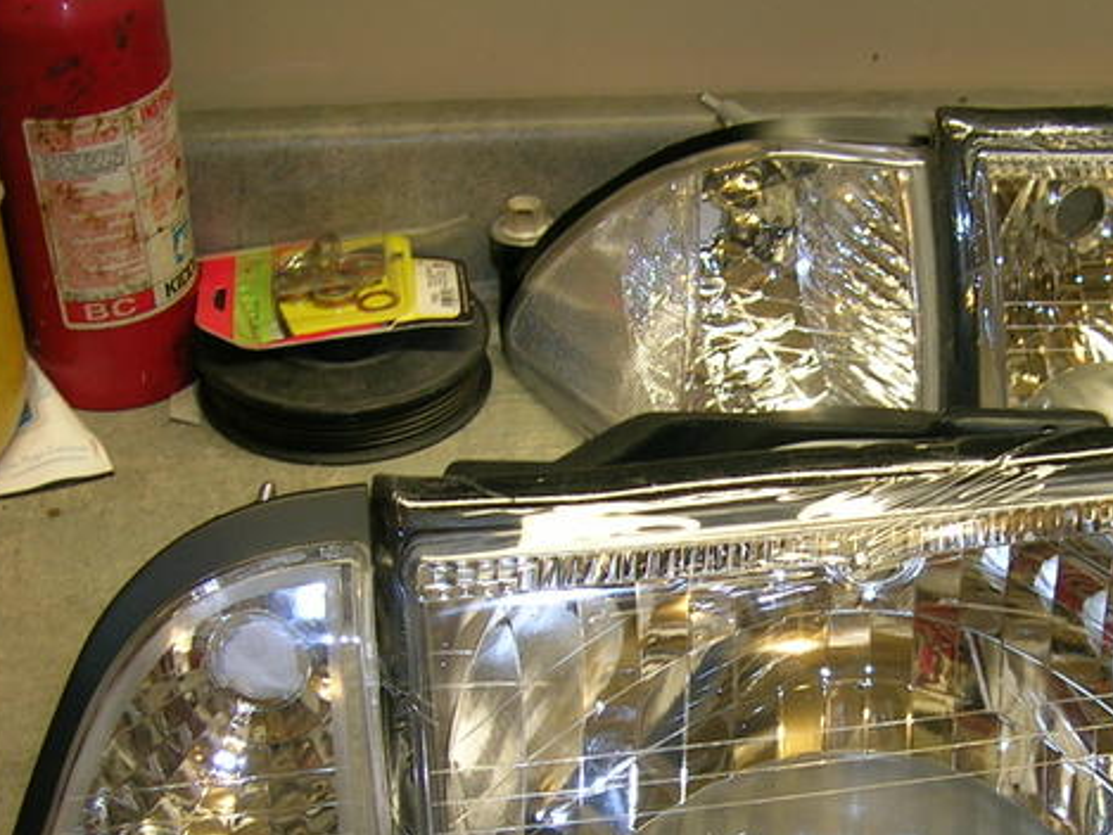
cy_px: 626
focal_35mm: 58
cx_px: 850
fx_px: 1865
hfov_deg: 32.5
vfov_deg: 25.0
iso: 50
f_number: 2.8
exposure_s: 1/11.8
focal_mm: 5.4
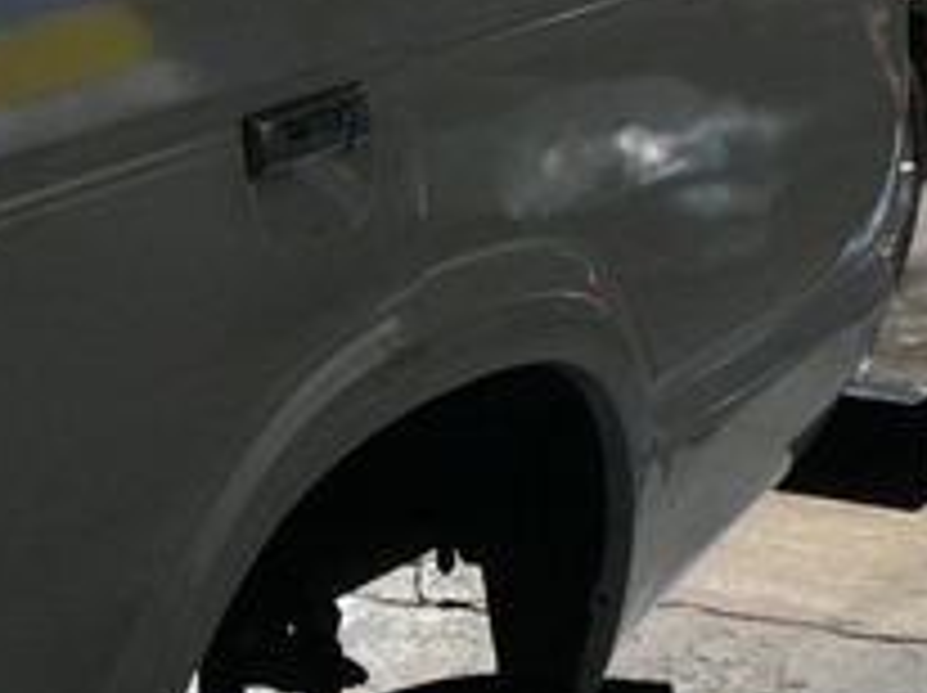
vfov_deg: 10.5
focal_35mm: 136
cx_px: -495
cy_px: -338
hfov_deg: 13.6
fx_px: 3638
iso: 80
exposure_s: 1/30
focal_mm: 5.2
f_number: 2.8
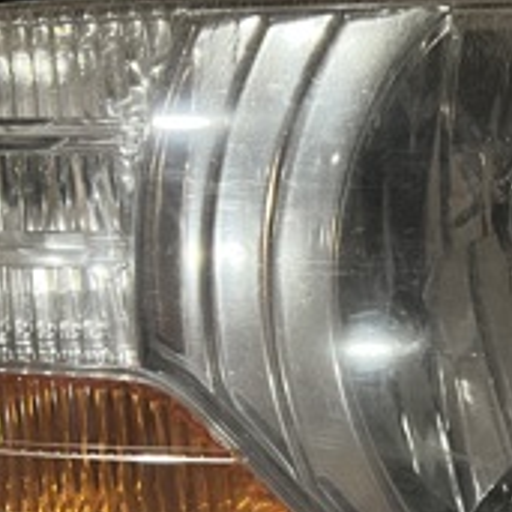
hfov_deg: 19.1
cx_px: 614
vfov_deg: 20.2
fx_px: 1439
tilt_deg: -21.9
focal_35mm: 86
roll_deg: -1.5
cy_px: 301
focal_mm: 5.7
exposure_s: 1/50
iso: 125
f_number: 1.5
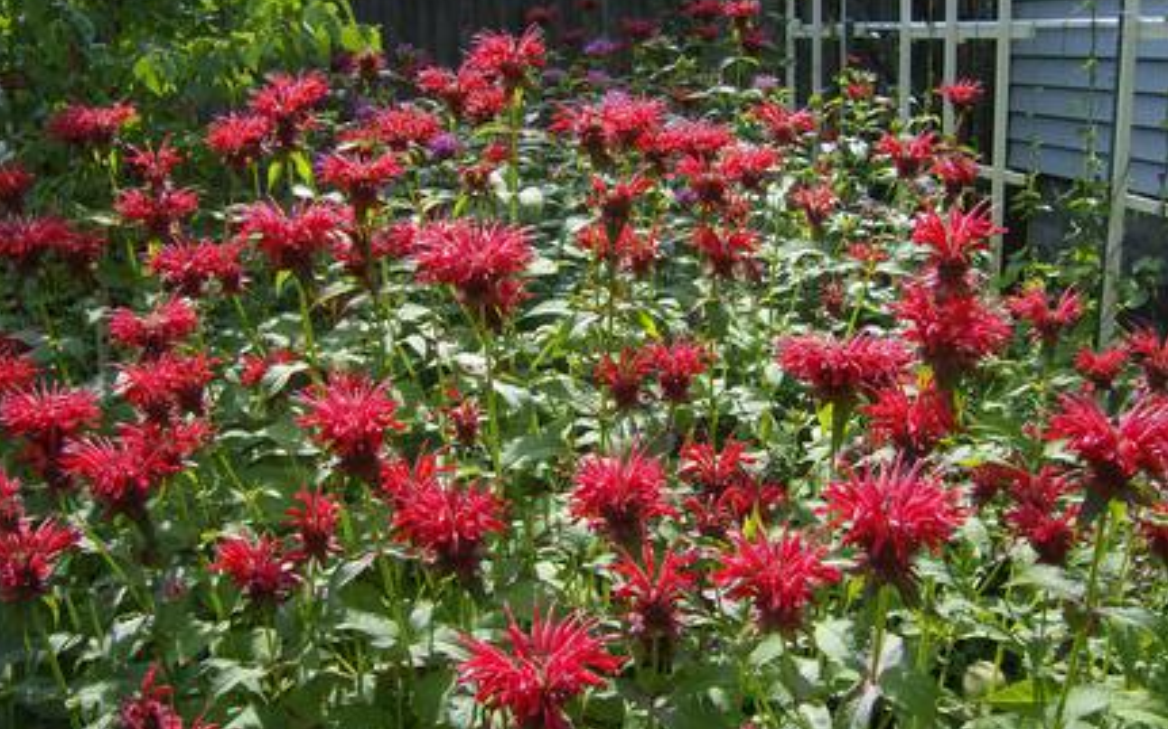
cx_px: 577
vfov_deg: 32.7
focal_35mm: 39
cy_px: 317
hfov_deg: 50.4
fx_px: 1241
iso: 100
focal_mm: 6
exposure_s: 1/345
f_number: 4.7
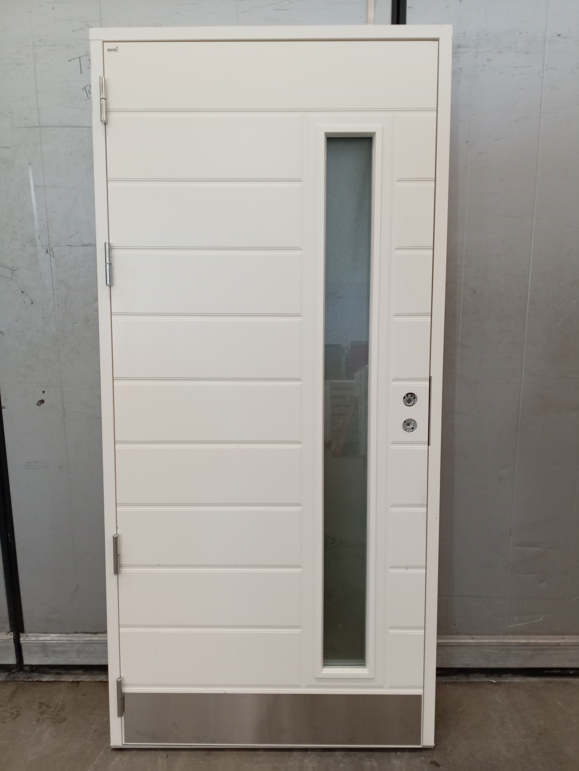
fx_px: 602
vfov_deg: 65.3
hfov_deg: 51.4
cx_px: 290
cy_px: 386
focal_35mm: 27
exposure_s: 1/25
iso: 604
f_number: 1.8
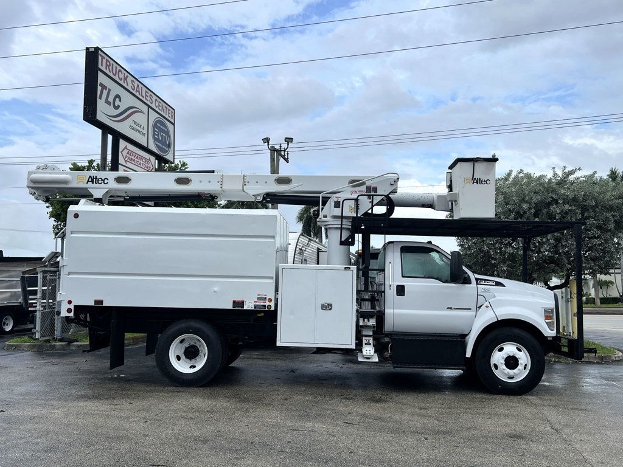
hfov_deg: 56.8
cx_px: 312
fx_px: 576
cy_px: 234
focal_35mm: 32
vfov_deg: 44.2
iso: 50
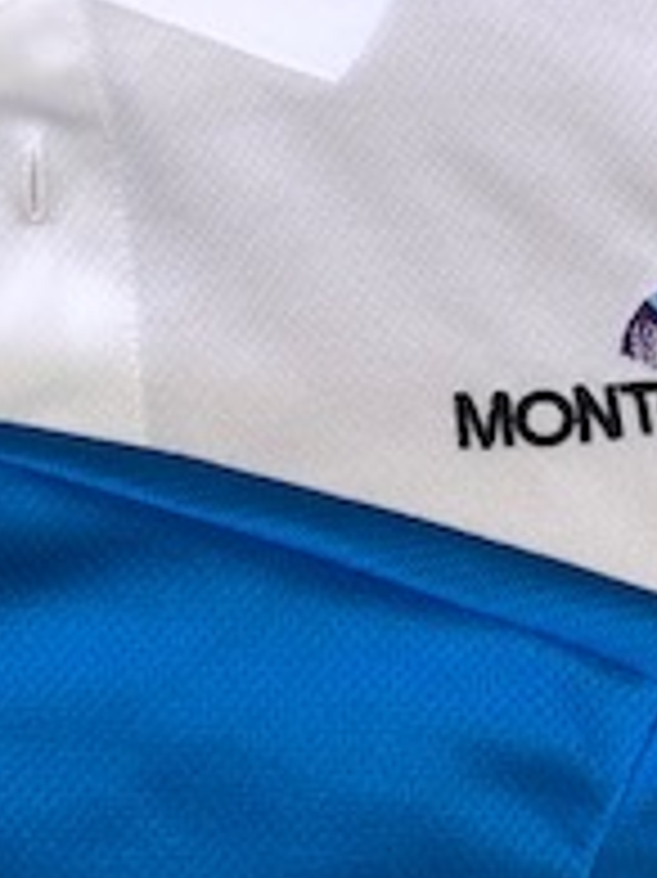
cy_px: 414
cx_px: 356
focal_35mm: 92
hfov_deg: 16.0
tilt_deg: -70.6
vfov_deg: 21.3
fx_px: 2331
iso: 25
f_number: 1.8
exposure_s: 1/27
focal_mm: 4
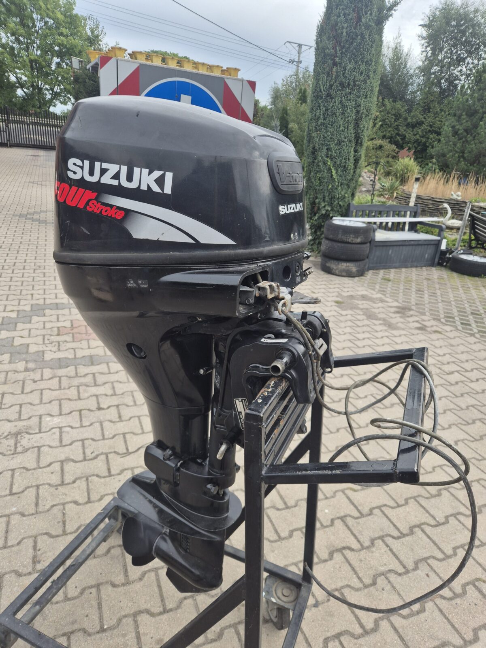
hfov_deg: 58.9
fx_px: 431
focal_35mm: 23
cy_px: 324
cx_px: 243
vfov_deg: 73.9
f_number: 1.8
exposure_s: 1/894
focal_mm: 5.4
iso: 25
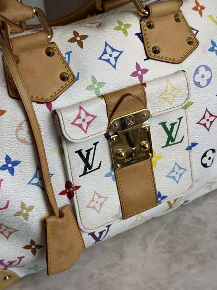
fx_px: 401
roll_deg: +3.4
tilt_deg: -37.2
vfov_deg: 39.7
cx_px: 108
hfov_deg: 30.3
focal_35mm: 48
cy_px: 145
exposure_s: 1/314
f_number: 1.78
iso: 64
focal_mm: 6.76
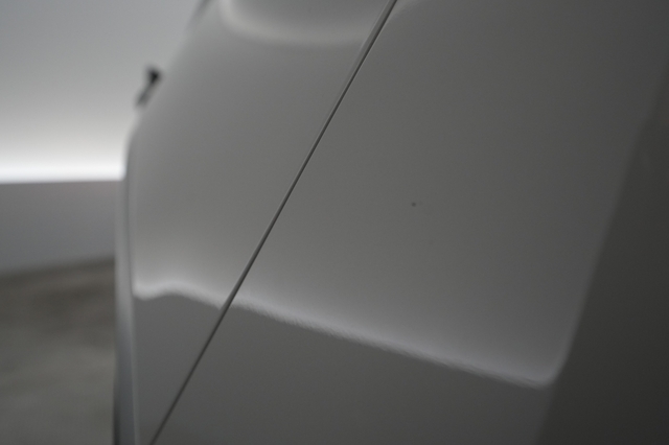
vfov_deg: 46.4
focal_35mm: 28
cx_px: 334
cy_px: 222
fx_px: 520
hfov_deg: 65.5
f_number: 5
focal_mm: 28
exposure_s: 1/200
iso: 2000
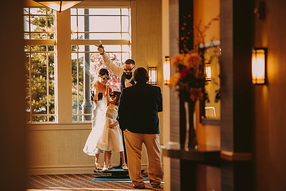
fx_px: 1749
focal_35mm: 220
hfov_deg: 9.4
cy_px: 104
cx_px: 141
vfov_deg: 6.3
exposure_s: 1/160
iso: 800
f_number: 2.8
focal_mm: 200
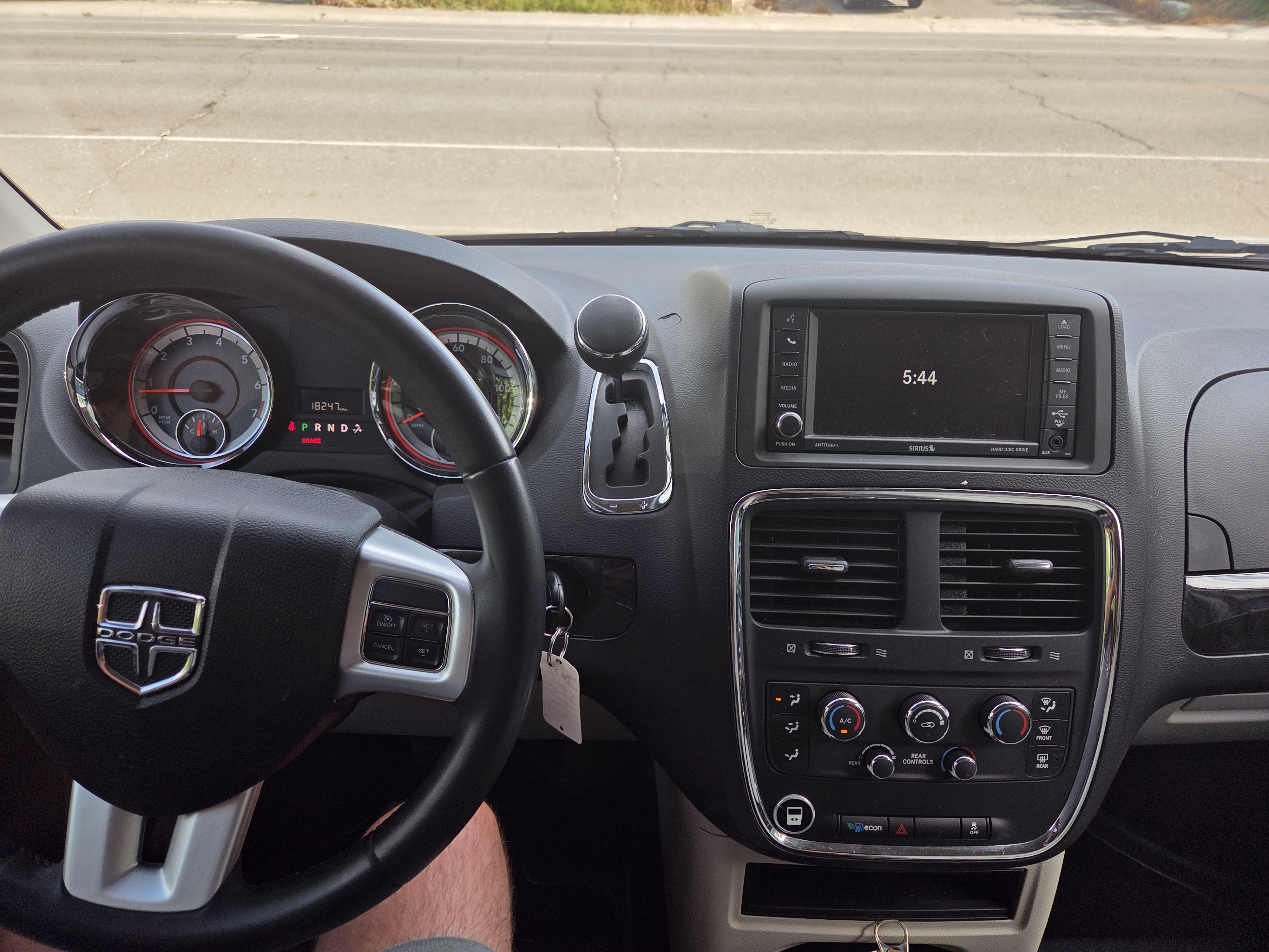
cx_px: 634
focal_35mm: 23
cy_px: 476
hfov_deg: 73.9
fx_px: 843
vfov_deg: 58.9
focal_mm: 5.4
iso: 25
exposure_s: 1/175
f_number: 1.8
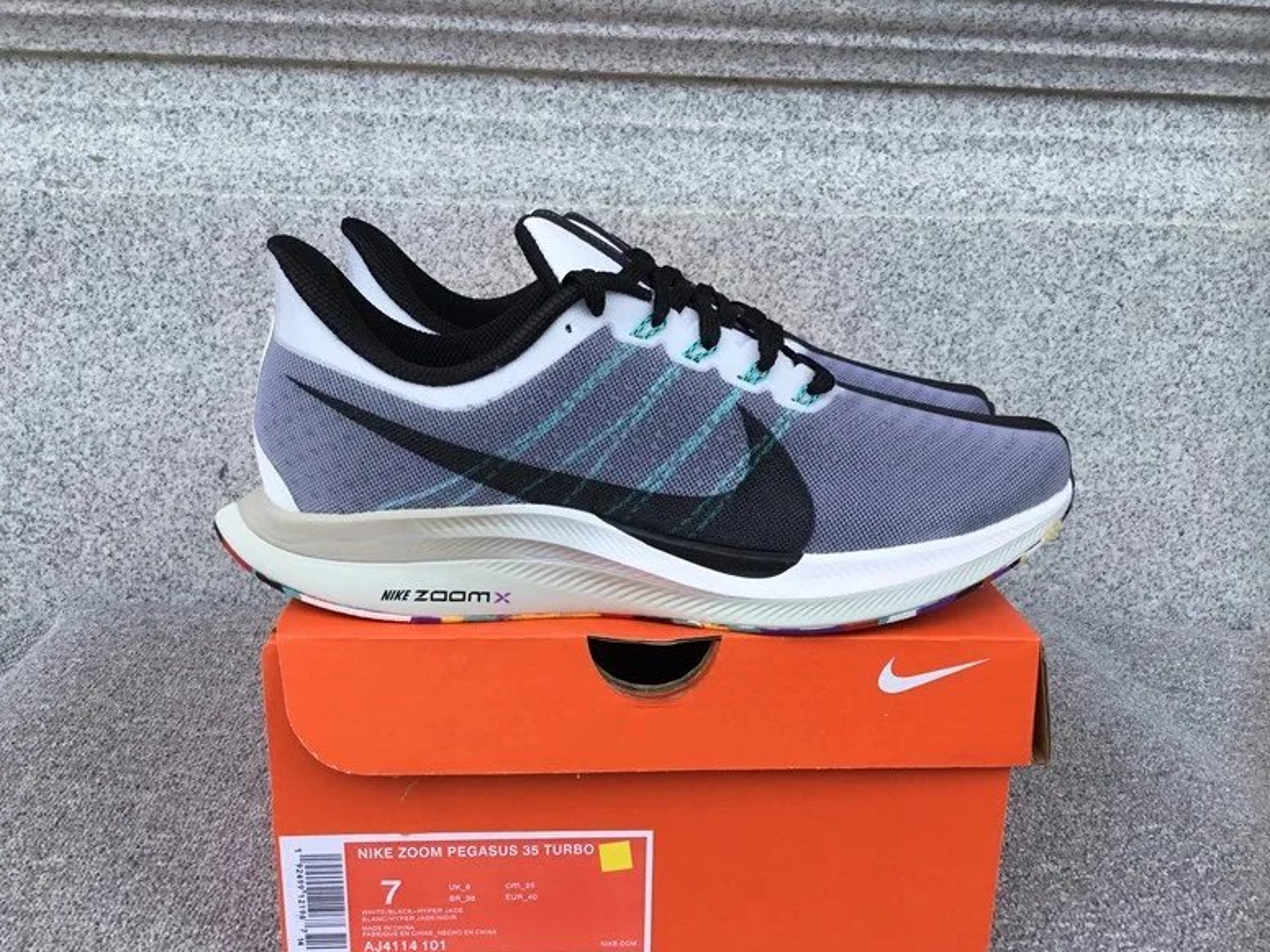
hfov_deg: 56.8
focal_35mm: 32
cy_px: 480
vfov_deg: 44.1
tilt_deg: -15.2
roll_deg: -1.1
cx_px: 642
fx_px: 1174
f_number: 2.4
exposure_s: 1/390
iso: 25
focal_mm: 3.3
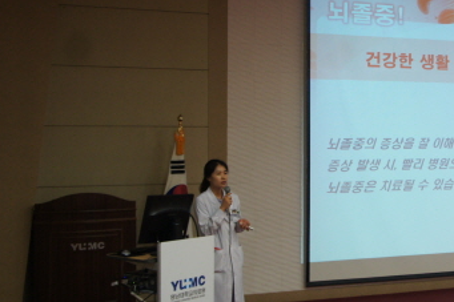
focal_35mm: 60
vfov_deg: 22.6
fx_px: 756
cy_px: 132
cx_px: 401
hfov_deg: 31.9
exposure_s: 1/40
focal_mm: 22
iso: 640
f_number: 4
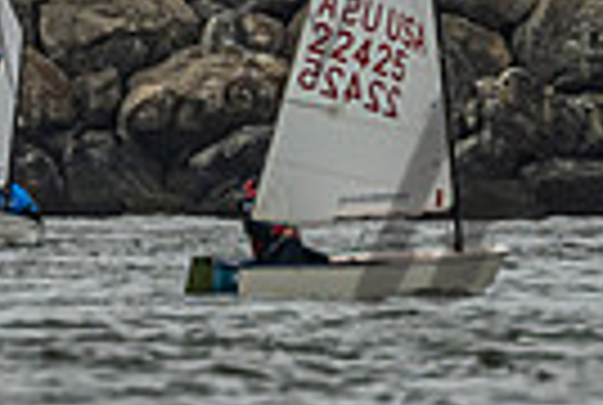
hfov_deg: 0.9
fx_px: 39366
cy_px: -19
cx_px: 160
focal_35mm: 2345
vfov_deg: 0.6
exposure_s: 1/4000
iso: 320
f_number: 5.6
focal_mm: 400
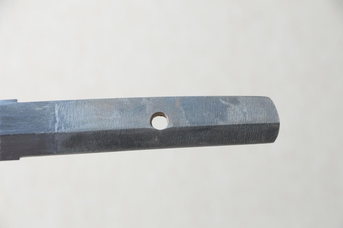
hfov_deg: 10.2
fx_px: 1928
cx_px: 172
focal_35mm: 202
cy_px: 114
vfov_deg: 6.8
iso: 400
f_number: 11
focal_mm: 135
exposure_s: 1/1.6
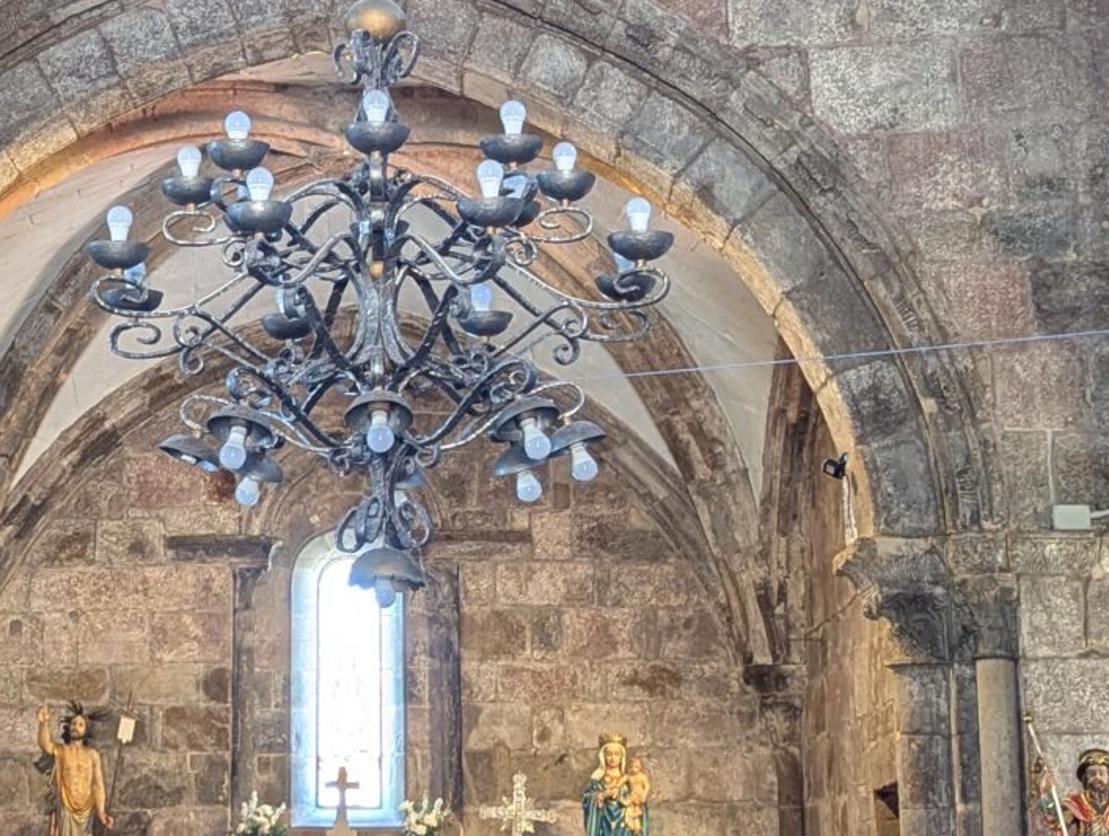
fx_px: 2792
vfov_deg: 17.0
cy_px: 335
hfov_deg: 22.4
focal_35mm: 87
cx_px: 369
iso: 174
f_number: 1.85
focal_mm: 6.81
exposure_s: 1/25
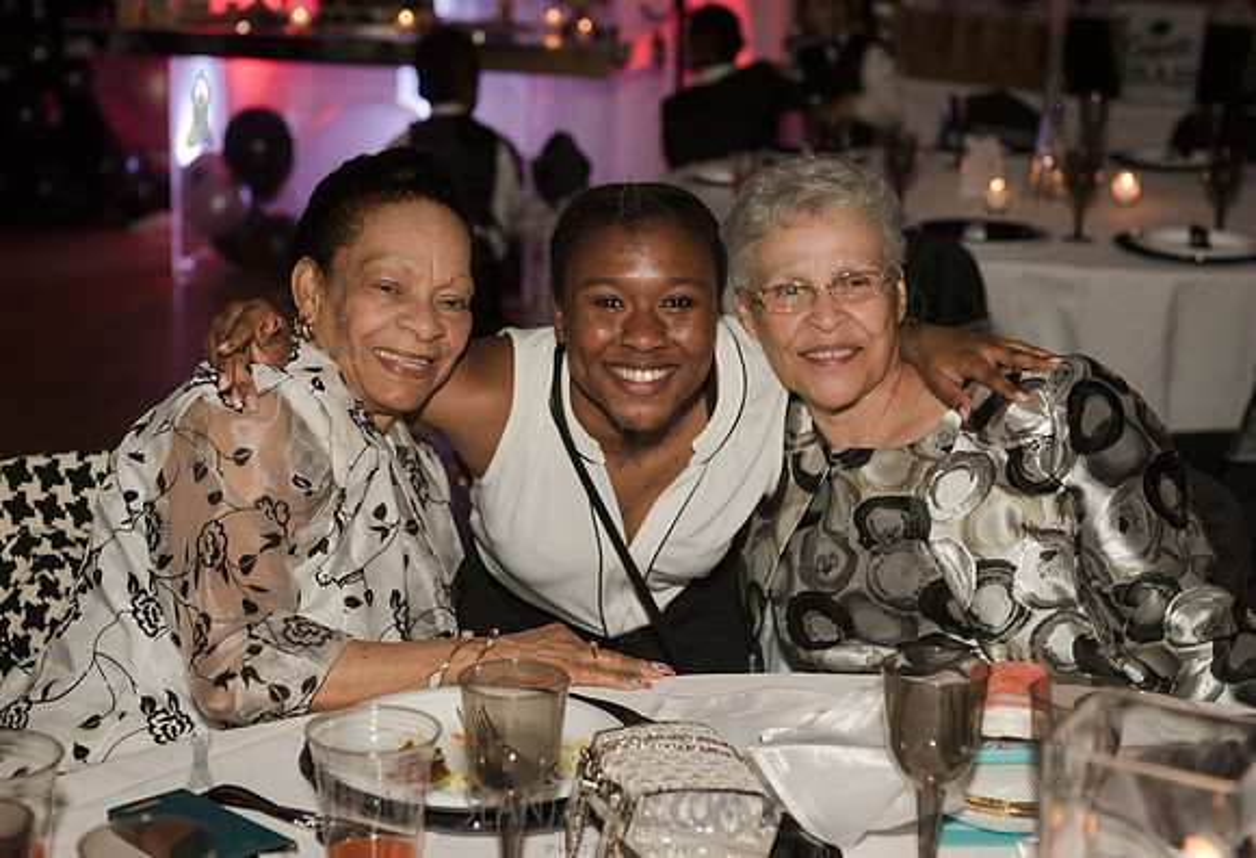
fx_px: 2321
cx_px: 602
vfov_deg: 20.9
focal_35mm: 66
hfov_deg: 30.3
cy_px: 400
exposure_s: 1/250
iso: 2000
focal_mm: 60
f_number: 4
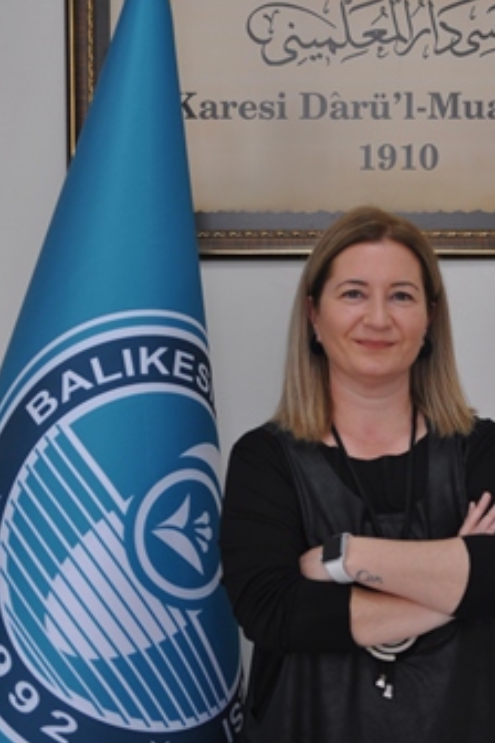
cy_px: 376
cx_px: 325
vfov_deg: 22.1
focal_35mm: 92
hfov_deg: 14.8
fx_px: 1897
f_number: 3.8
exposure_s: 1/8
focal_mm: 46
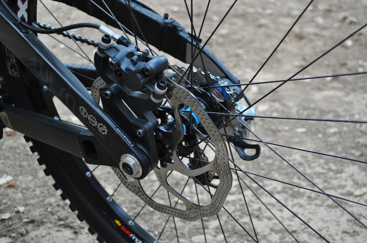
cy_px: 122
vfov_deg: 28.0
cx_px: 184
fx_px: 489
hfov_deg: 41.2
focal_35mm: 48
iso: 800
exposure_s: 1/30
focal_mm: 32
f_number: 4.8
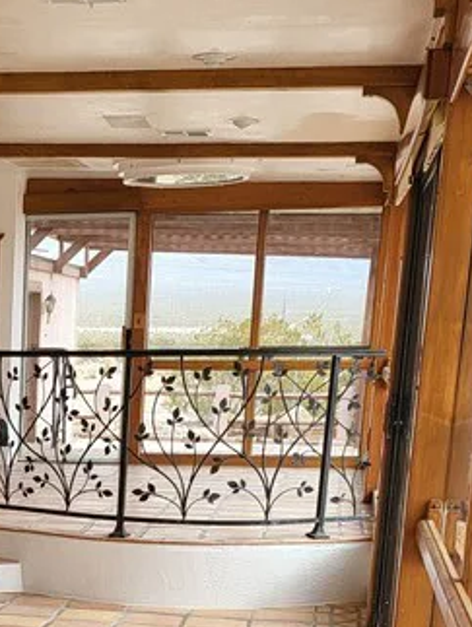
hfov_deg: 18.1
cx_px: -138
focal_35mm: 76
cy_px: 652
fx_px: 1379
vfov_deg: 24.3
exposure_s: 1/312
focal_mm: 5
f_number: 1.8
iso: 40
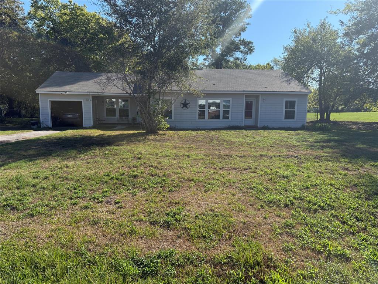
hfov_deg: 71.6
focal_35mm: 24
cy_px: 142
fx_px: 262
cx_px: 189
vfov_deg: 56.8
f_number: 1.78
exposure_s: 1/3953
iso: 100
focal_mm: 6.76
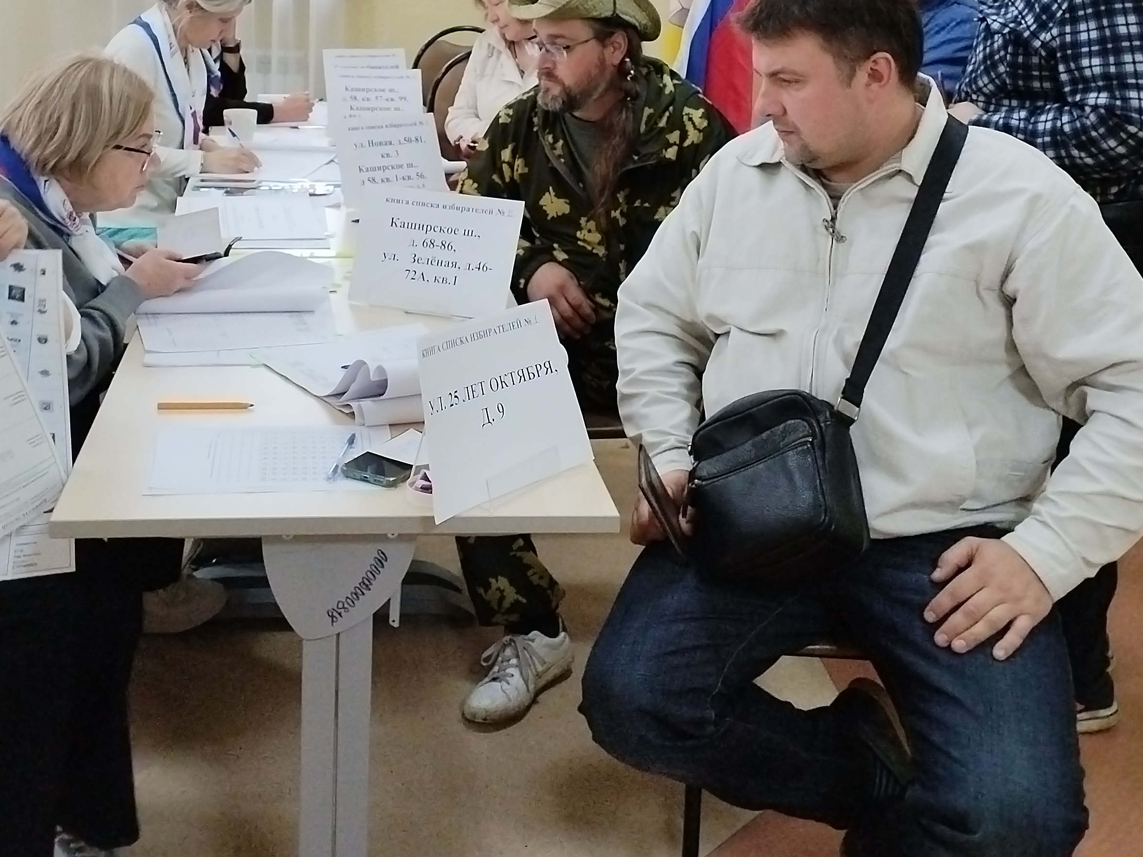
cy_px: 168
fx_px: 1486
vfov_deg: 31.3
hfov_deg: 41.9
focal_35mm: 45
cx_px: 457
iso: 731
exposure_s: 1/100
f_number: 1.8
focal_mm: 4.25
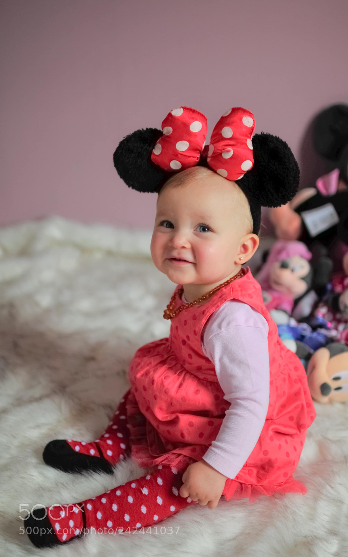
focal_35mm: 46
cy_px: 278
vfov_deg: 43.5
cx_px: 183
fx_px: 698
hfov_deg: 28.0
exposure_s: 1/60
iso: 100
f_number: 3.5
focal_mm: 30
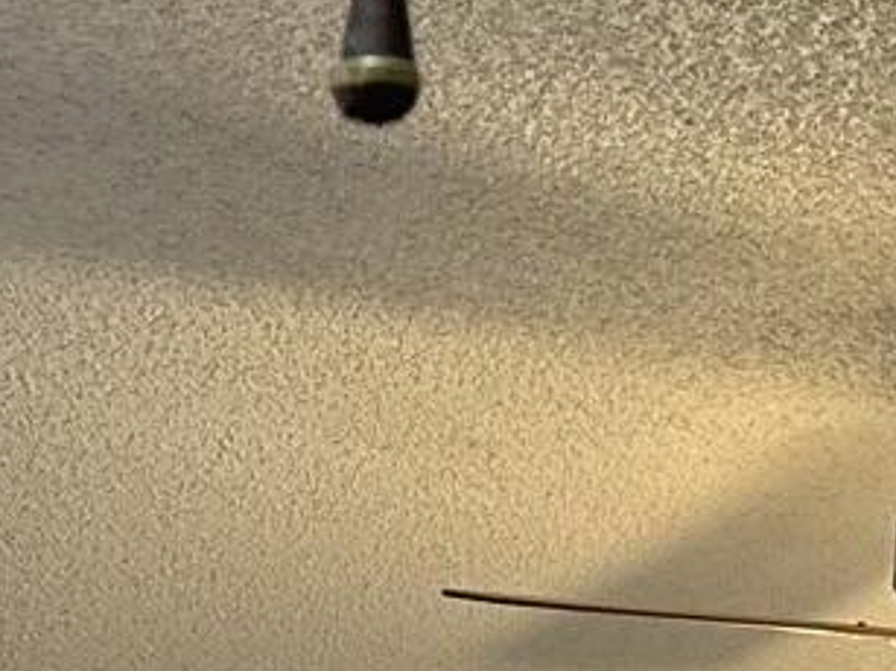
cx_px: 391
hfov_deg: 12.4
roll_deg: -3.3
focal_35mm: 160
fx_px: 4140
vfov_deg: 7.9
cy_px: 2080
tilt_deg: -9.2
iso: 100
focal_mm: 6.86
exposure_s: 1/120
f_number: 1.78
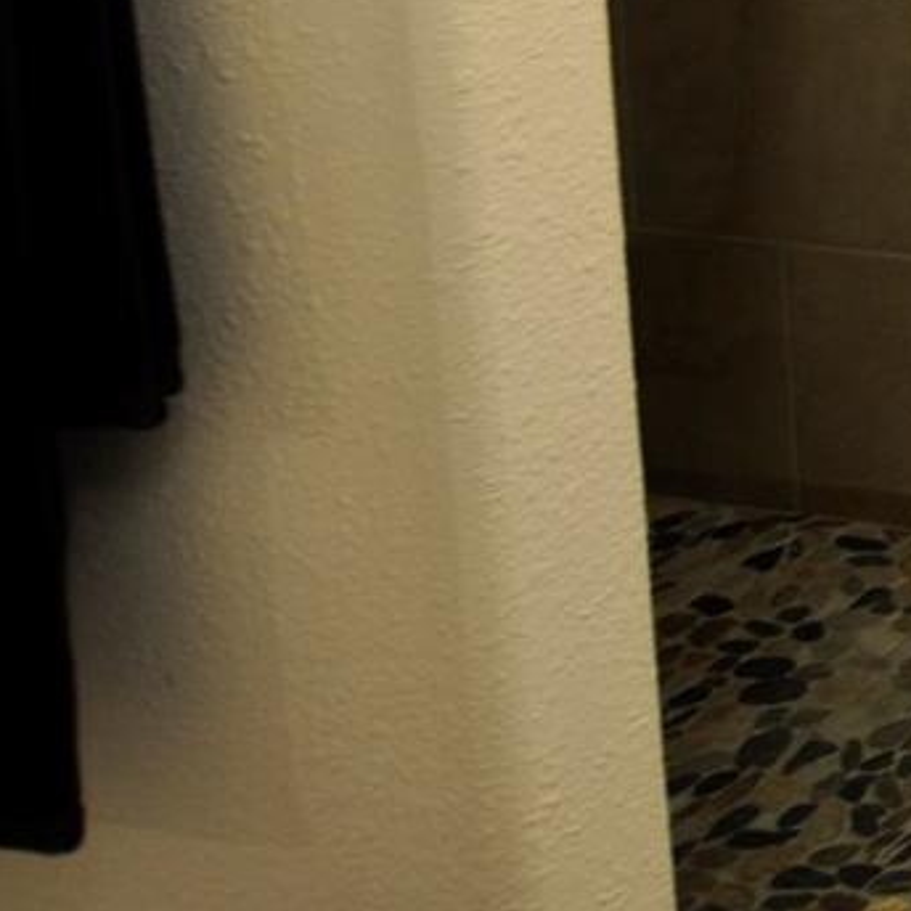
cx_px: 2005
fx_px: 2114
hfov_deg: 16.1
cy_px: -477
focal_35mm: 71
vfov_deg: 20.6
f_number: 4
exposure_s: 1/25
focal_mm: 12
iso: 200
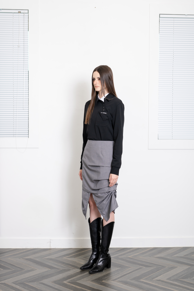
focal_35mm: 48
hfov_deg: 28.1
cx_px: 97
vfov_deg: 41.1
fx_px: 388
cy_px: 146
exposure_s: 1/125
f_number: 6.3
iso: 250
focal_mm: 48
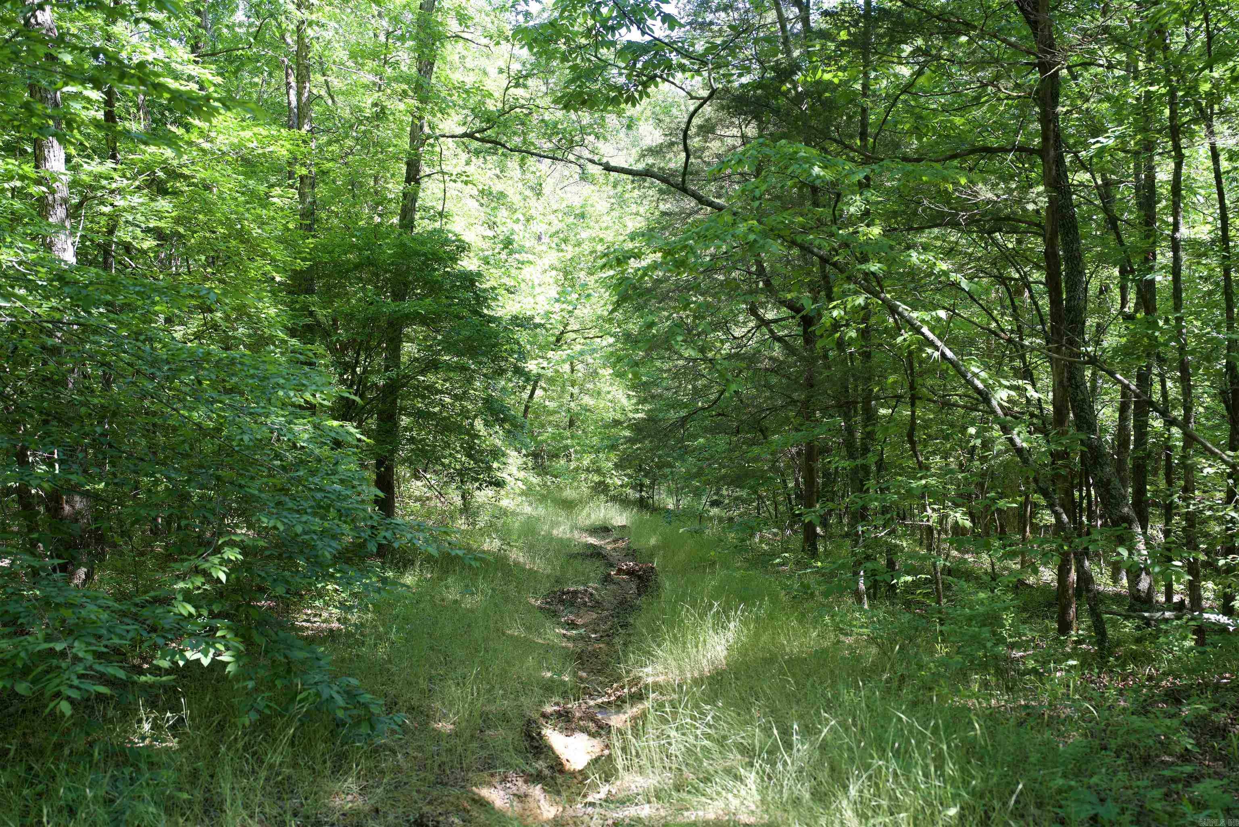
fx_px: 1342
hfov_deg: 49.5
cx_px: 620
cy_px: 414
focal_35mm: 39
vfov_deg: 34.2
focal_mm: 39
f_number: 4
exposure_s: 1/160
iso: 320
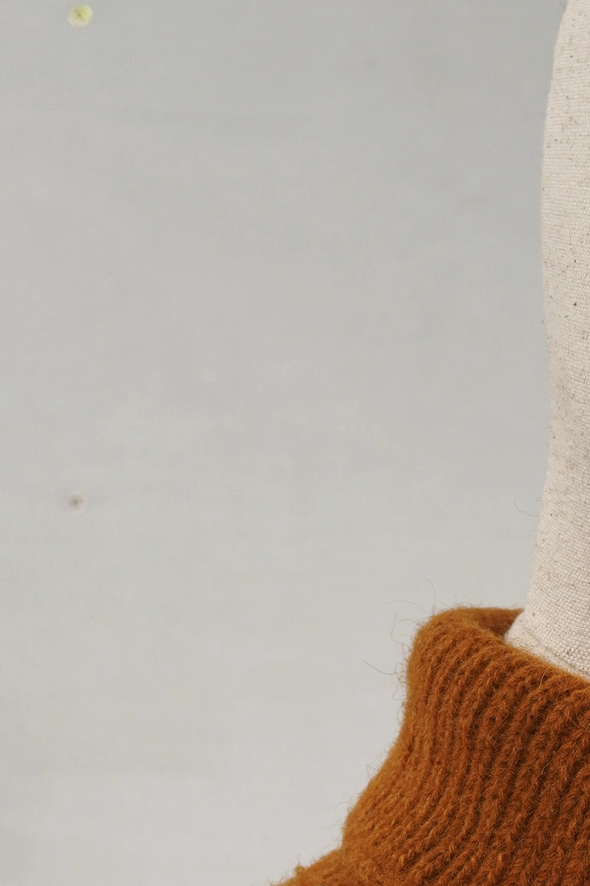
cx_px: 554
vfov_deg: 13.0
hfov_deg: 8.9
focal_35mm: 154
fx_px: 3788
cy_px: 1026
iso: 200
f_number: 5.6
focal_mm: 32
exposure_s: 1/20
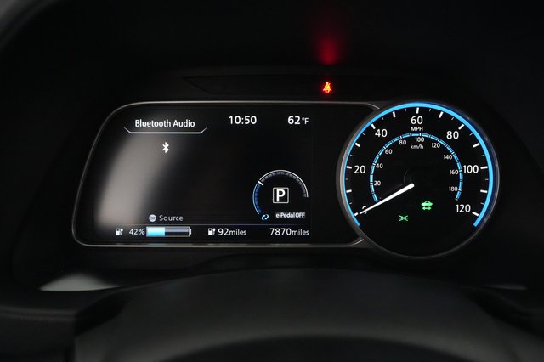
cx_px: 272
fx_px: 423
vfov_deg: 46.4
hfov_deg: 65.5
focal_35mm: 28
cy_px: 181
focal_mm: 28
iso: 20000
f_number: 5
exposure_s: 1/200
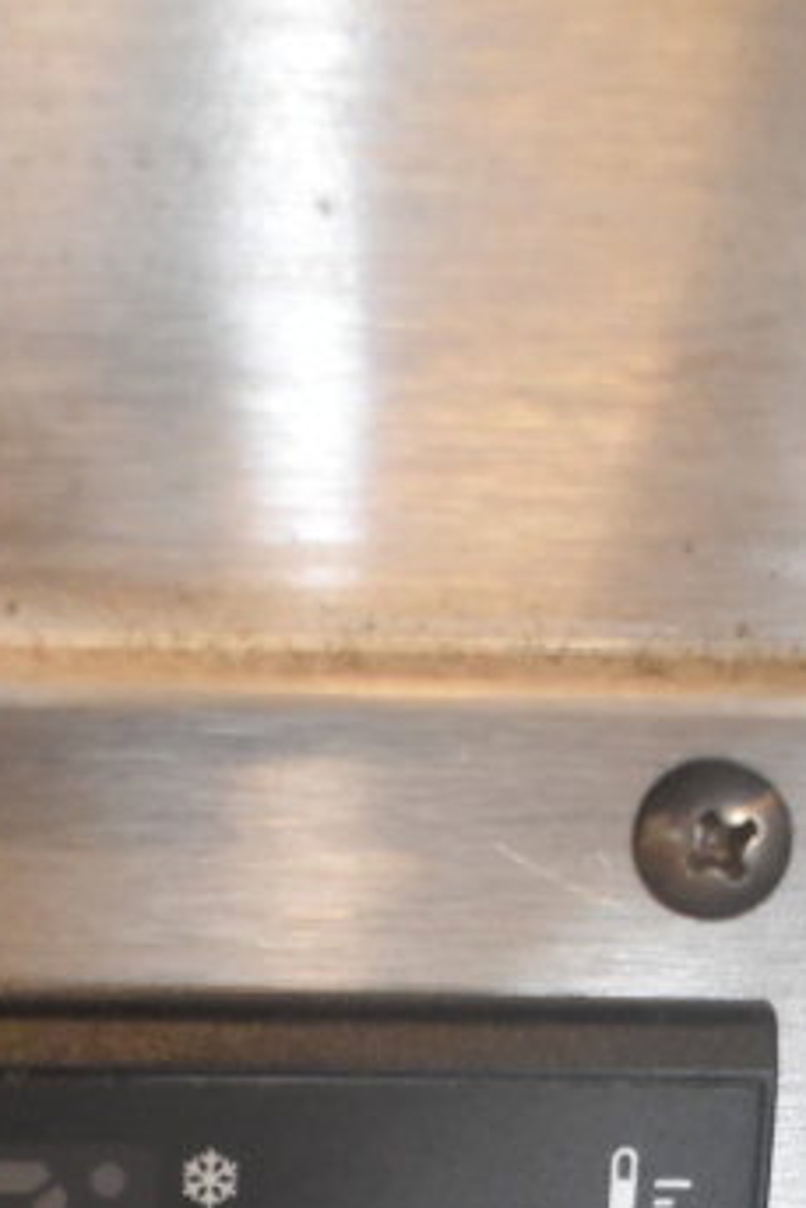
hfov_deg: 13.1
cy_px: 1601
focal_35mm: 104
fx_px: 3489
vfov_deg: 18.2
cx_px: 70
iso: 1600
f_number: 4
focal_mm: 26
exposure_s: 1/40
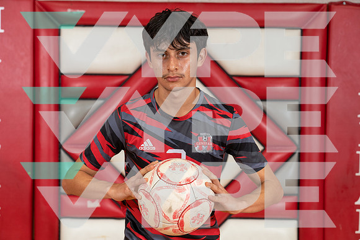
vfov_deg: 26.5
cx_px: 180
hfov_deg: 38.9
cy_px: 120
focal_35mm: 51
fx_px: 510
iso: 1000
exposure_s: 1/250
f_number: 4
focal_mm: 51
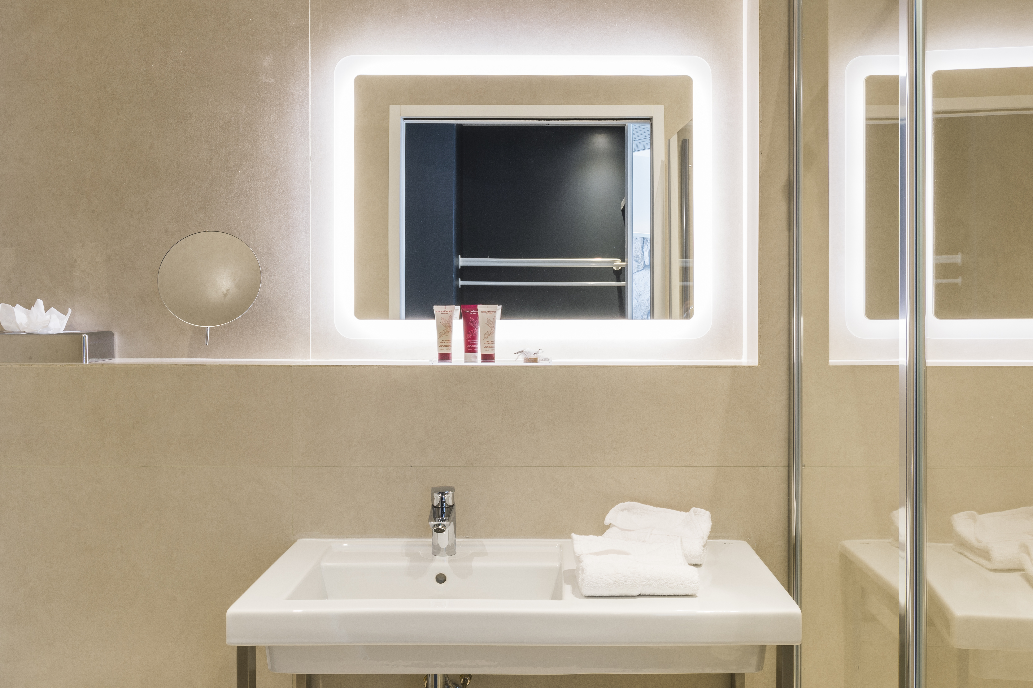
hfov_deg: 55.8
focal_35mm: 34
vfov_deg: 38.8
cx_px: 516
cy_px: 344
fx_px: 975
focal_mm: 34
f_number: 22
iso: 100
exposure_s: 2
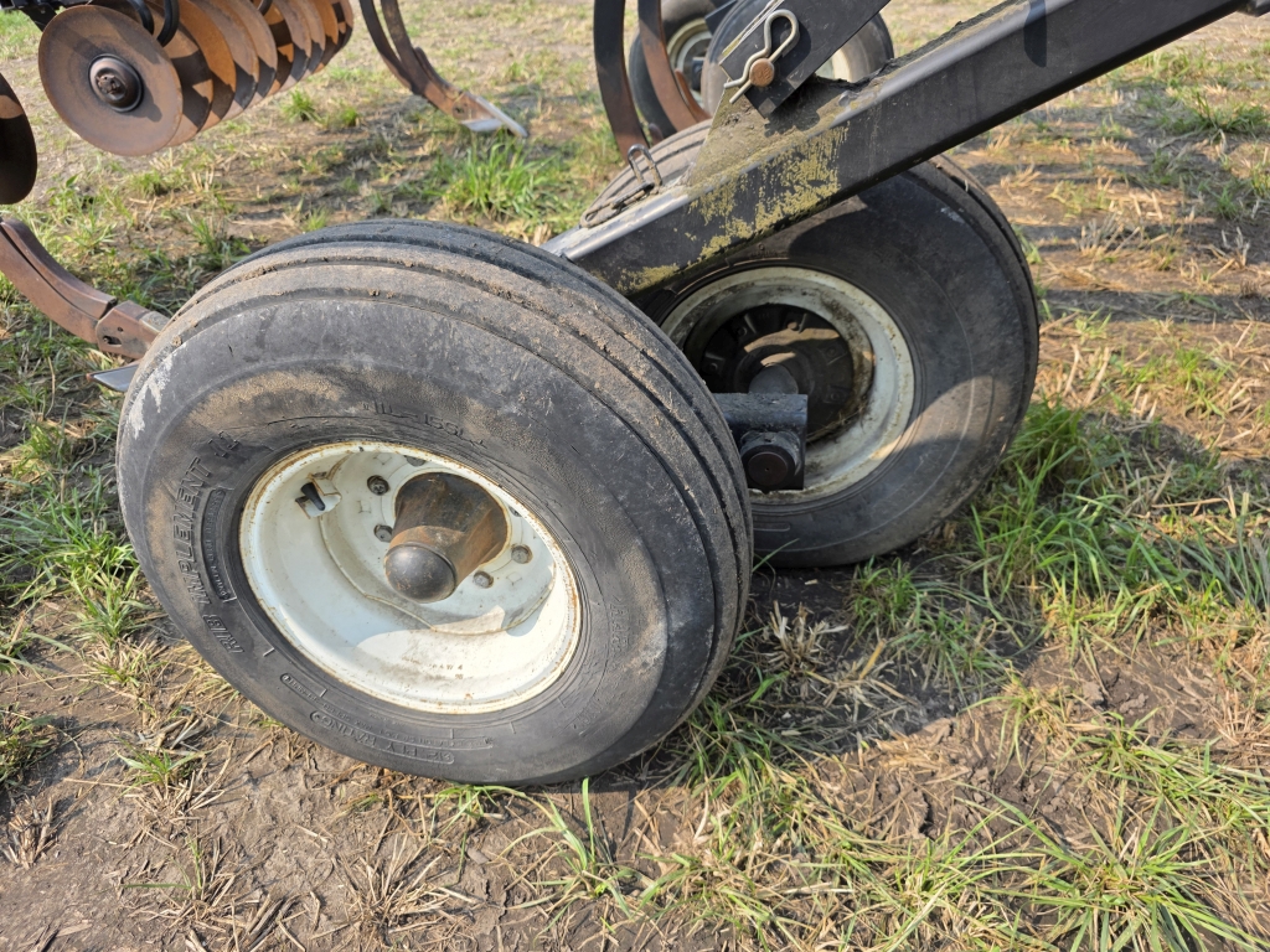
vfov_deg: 58.9
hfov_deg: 73.9
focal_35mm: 23
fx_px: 844
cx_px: 635
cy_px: 476
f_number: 1.7
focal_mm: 6.3
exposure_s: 1/2430
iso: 80
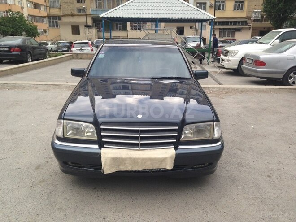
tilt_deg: -15.5
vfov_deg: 42.9
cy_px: 111
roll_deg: +0.1
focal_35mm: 33
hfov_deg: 55.4
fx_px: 282
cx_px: 148
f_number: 2.4
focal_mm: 4.12
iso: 50
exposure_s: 1/120
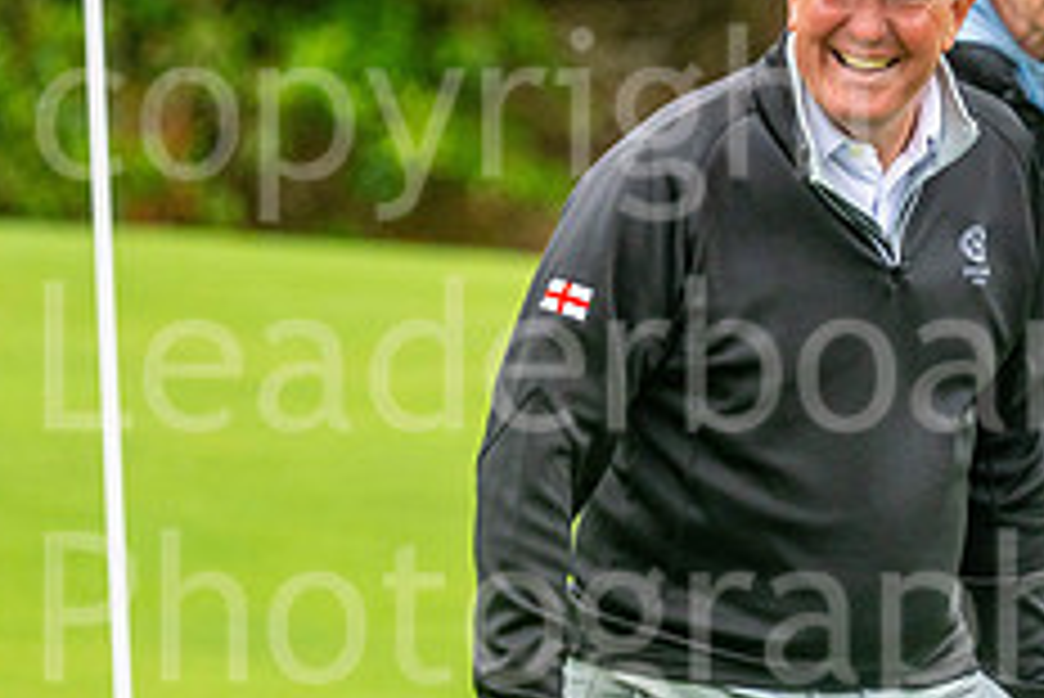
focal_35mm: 751
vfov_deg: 1.8
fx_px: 21792
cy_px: 399
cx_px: 626
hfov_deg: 2.7
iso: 800
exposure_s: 1/1600
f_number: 4
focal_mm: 300
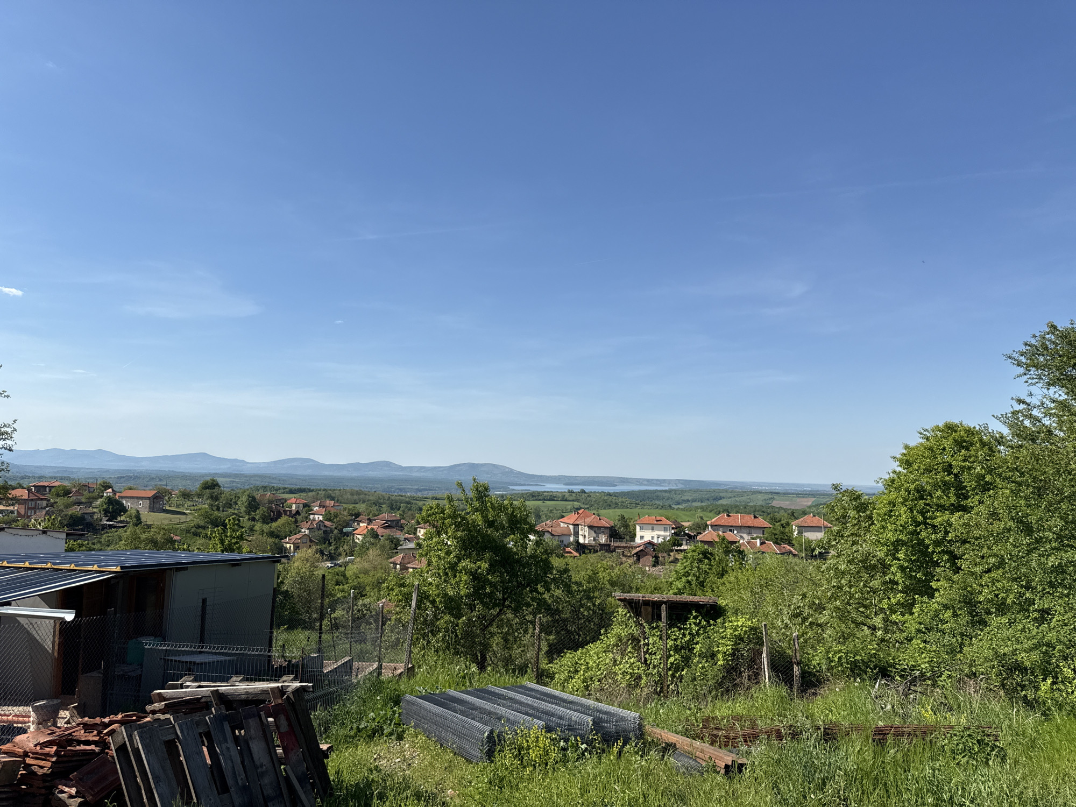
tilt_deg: +6.0
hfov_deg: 71.6
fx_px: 746
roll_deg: -1.3
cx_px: 538
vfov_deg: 56.8
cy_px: 404
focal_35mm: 24
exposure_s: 1/5714
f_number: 1.78
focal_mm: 6.76
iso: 80
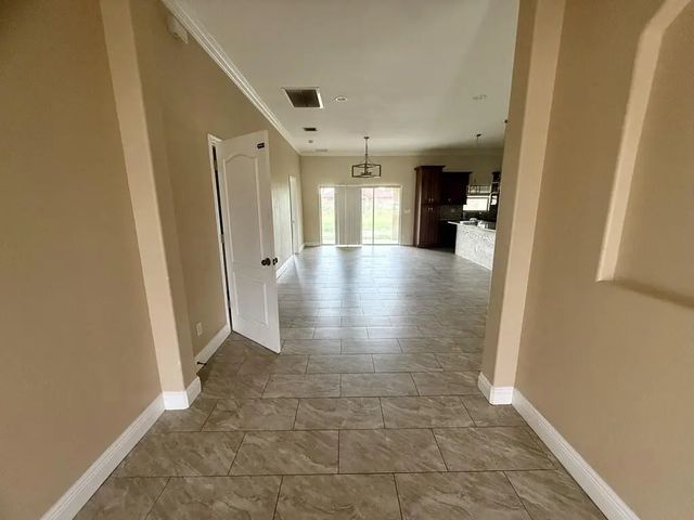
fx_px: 281
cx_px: 347
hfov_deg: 102.1
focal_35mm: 14
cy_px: 260
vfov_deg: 85.7
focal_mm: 2.22
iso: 320
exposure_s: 1/85
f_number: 2.2
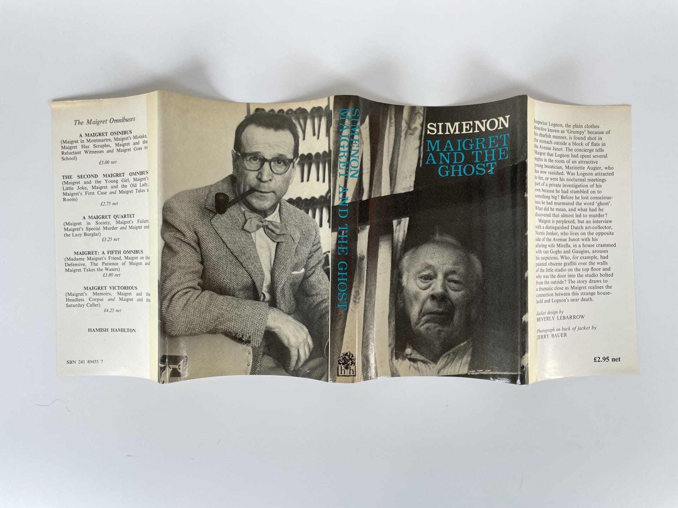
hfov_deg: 67.3
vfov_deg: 53.1
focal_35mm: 26
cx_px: 339
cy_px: 254
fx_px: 509
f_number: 1.6
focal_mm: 4.2
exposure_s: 1/100
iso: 40
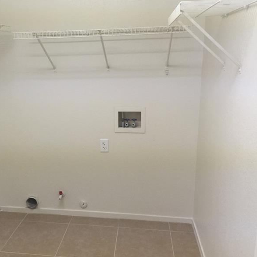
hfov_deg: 46.8
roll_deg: -0.4
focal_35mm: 35
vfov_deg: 47.2
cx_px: 96
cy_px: 129
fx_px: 294
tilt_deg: -9.3
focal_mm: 4.15
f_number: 2.2
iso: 40
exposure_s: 1/30
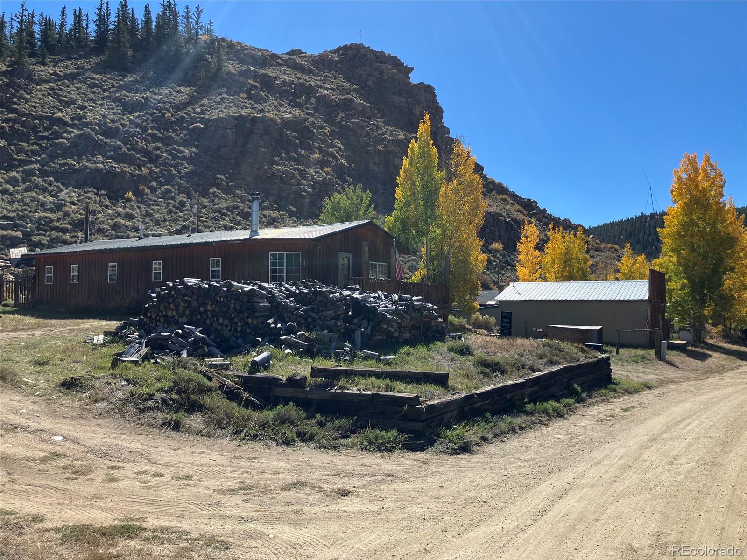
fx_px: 604
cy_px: 280
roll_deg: +0.0
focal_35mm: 28
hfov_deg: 63.4
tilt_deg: +3.0
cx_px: 374
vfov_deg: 49.7
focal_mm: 3.99
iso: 32
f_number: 1.8
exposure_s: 1/1869
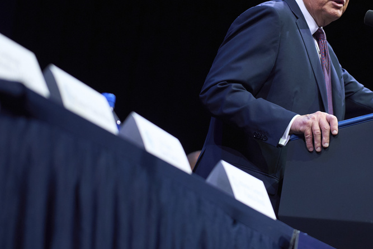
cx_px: 237
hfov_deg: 11.9
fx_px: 1782
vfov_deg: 8.0
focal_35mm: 172
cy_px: 95
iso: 2500
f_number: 4
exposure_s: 1/400
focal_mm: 112
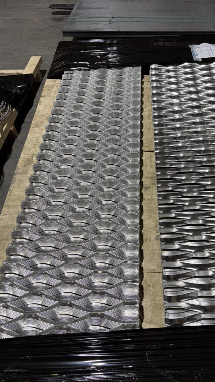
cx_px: 145
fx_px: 294
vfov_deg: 66.1
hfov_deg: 39.7
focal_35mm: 29
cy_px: 192
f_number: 1.6
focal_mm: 6
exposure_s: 1/100
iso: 40
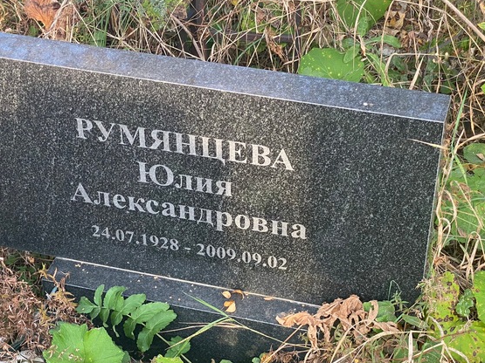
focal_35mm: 75
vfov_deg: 19.6
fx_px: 1051
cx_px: 237
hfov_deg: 26.0
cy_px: 212
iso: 64
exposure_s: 1/121
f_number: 2
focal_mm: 6
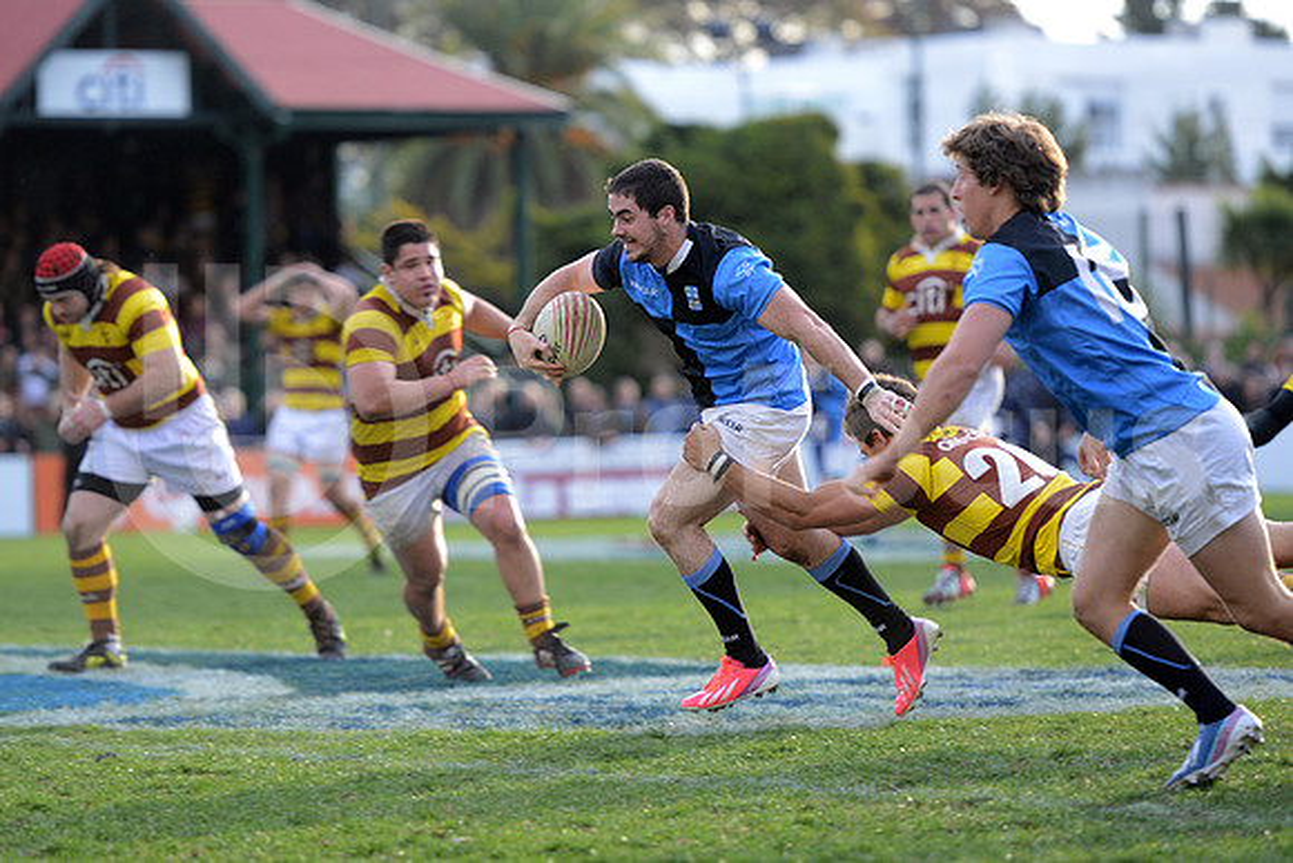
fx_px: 6287
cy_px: 432
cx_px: 646
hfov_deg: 11.7
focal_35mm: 175
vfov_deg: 7.9
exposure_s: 1/500
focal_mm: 175
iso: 640
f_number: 2.8
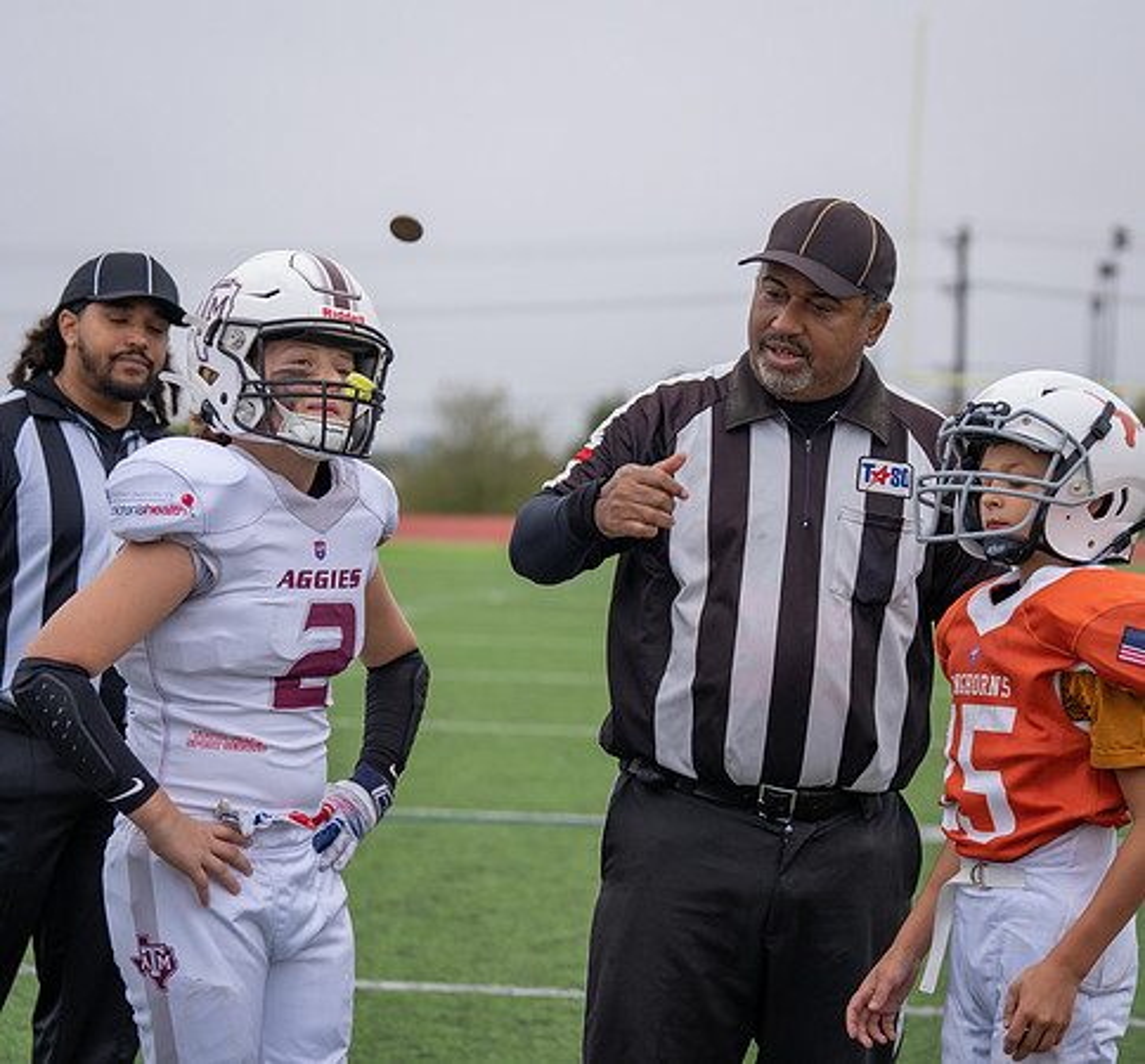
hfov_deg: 19.0
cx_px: 734
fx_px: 3408
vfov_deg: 17.8
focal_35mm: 94
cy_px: 480
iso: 500
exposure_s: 1/1000
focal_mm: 70
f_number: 2.8
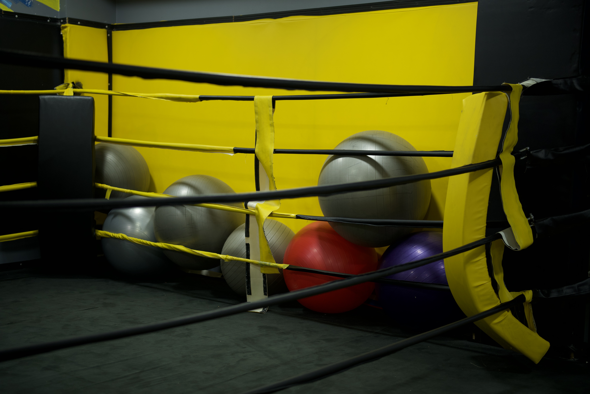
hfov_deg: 37.9
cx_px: 295
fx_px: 860
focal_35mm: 52
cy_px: 197
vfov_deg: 25.8
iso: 160
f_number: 1.7
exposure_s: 1/100
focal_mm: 35
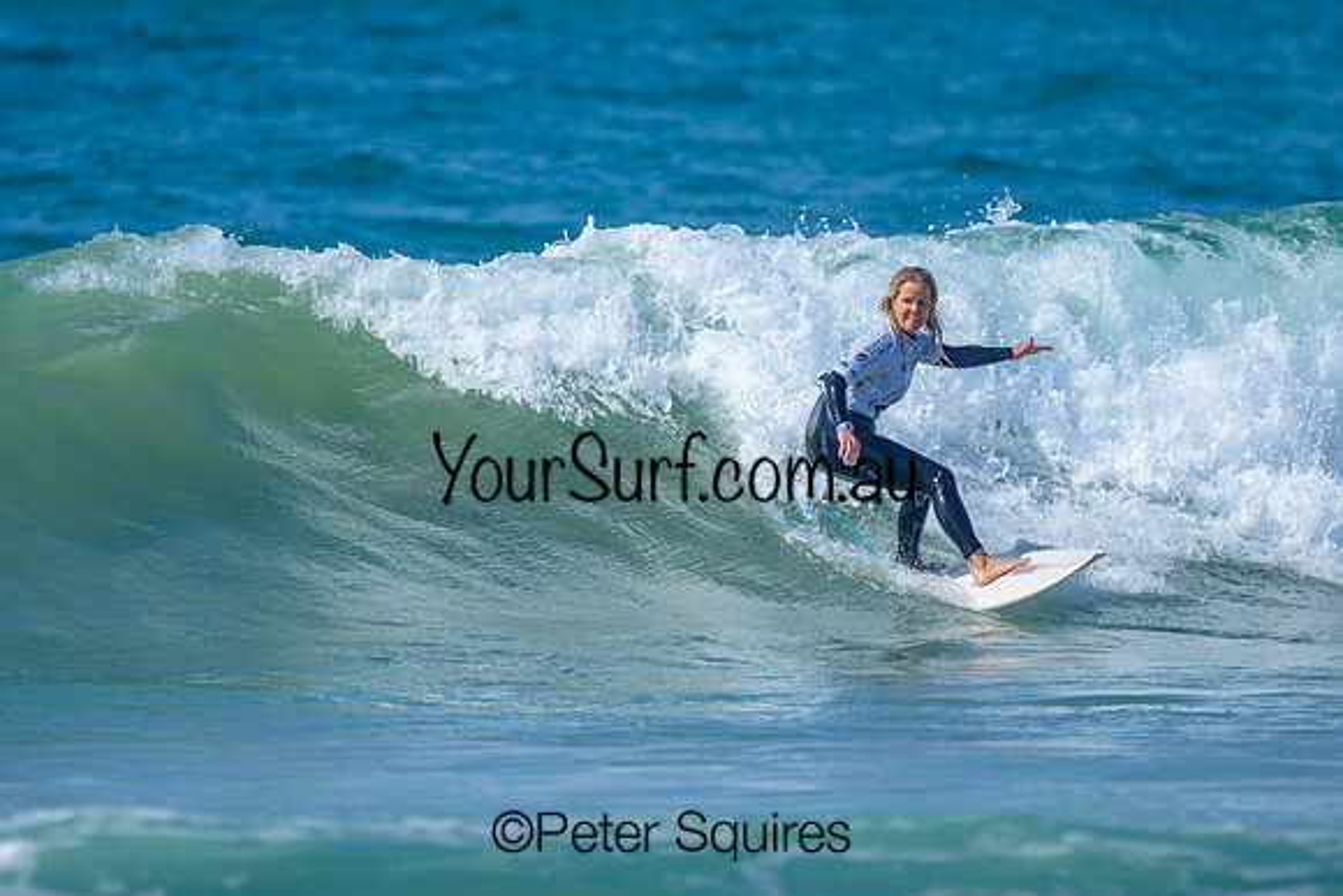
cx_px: 645
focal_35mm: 1098
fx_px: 40975
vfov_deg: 1.3
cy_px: 364
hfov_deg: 1.9
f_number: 6.3
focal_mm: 800
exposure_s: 1/2000
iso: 220
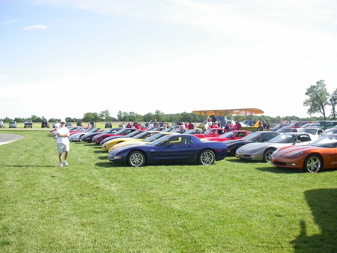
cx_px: 168
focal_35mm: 38
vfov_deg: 37.7
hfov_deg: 49.0
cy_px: 126
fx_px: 370
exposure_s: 1/1000
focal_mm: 7.85
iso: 100
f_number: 2.6
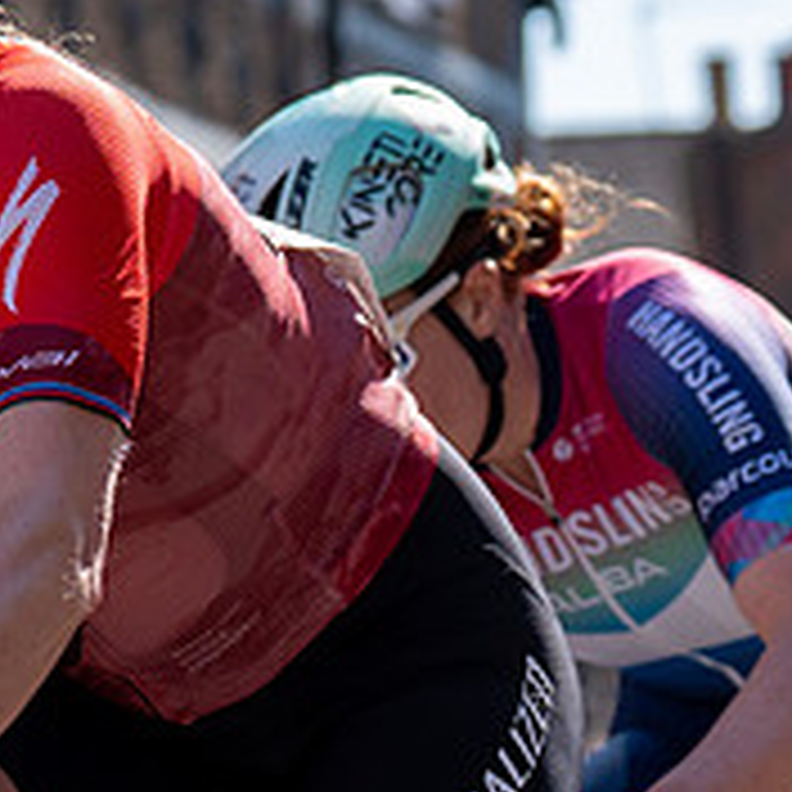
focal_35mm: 382
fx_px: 9888
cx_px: -3
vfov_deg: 4.6
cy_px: 642
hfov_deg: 4.6
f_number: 3.5
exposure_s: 1/1000
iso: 100
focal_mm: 70
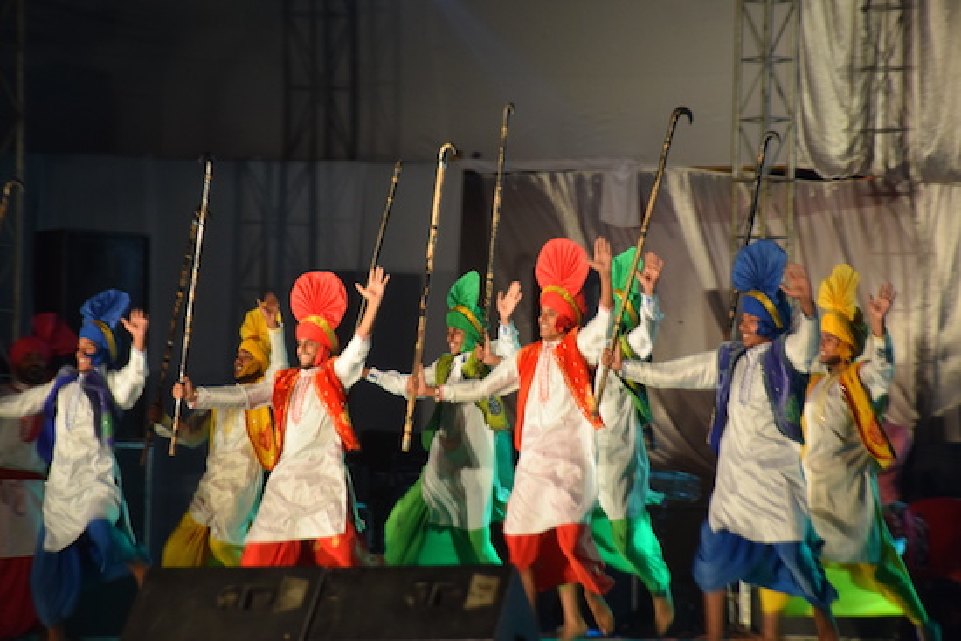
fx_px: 4886
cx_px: 480
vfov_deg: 7.5
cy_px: 320
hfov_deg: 11.2
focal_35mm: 183
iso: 1600
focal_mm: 122
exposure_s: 1/60
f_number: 5.6
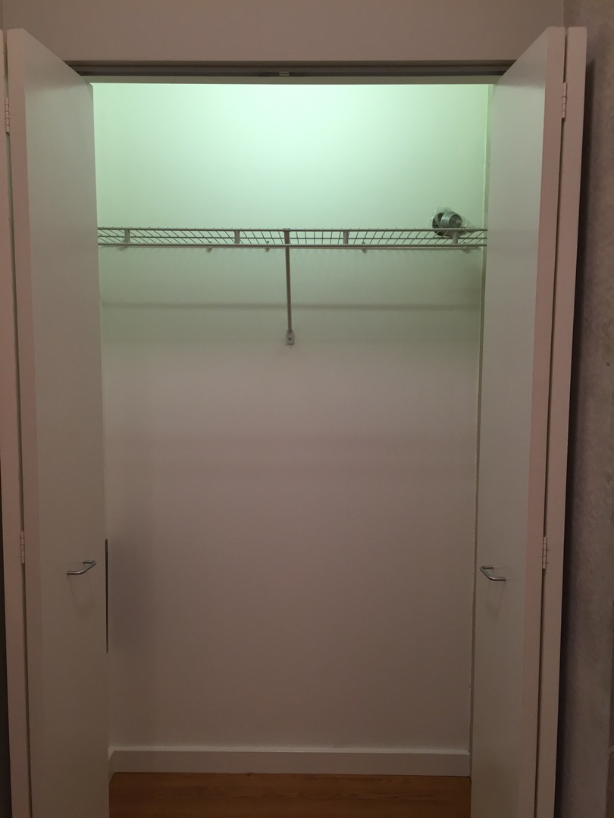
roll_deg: -0.1
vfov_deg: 61.7
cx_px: 307
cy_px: 409
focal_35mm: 29
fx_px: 686
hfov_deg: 48.2
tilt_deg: -3.8
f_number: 2.2
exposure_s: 1/30
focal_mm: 4.15
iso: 64
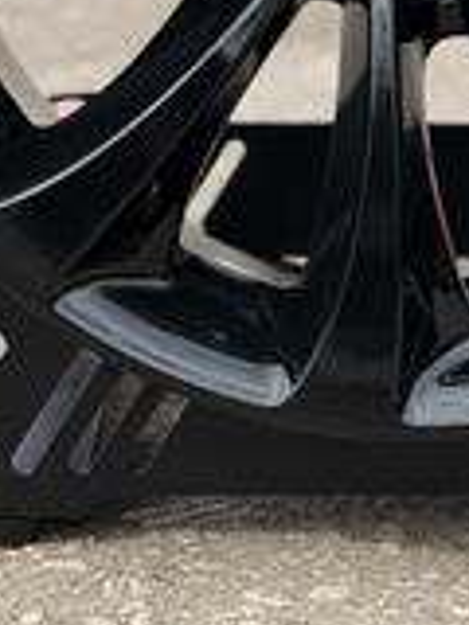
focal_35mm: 150
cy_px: -86
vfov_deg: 12.9
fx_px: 2710
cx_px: 416
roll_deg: -2.2
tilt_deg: -9.1
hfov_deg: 9.8
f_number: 1.78
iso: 80
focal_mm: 6.76
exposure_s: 1/2088
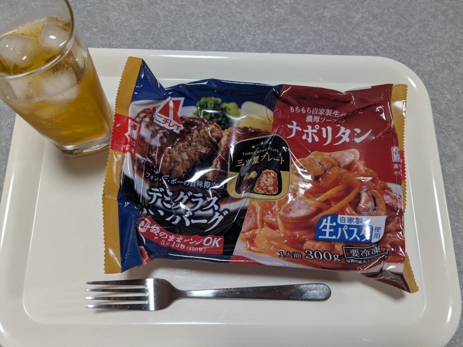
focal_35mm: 27
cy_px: 174
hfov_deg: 65.3
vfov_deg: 51.4
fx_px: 361
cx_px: 232
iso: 131
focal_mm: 4.38
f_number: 1.73
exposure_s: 1/120
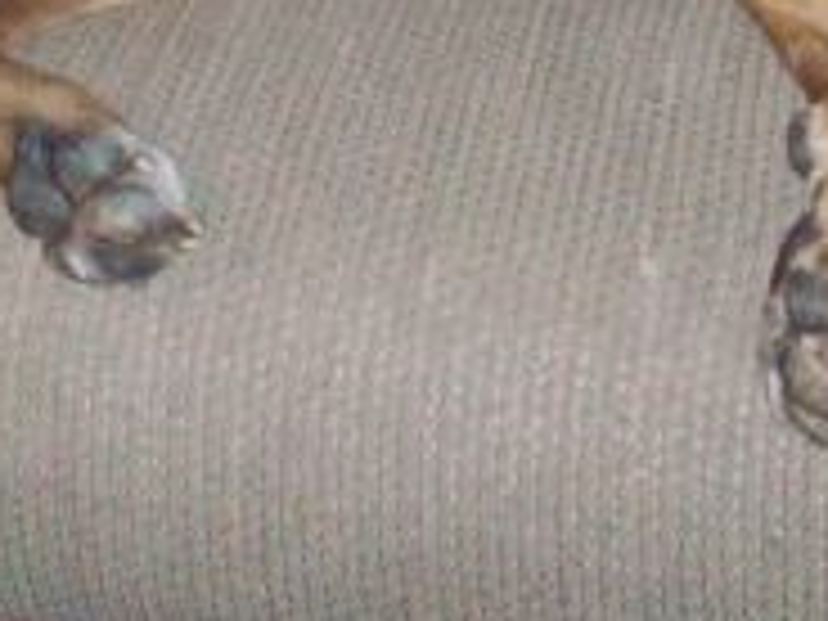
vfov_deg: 12.3
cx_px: 338
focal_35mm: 116
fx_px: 2775
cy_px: -261
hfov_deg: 17.0
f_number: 2.8
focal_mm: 6.2
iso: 800
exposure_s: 1/128
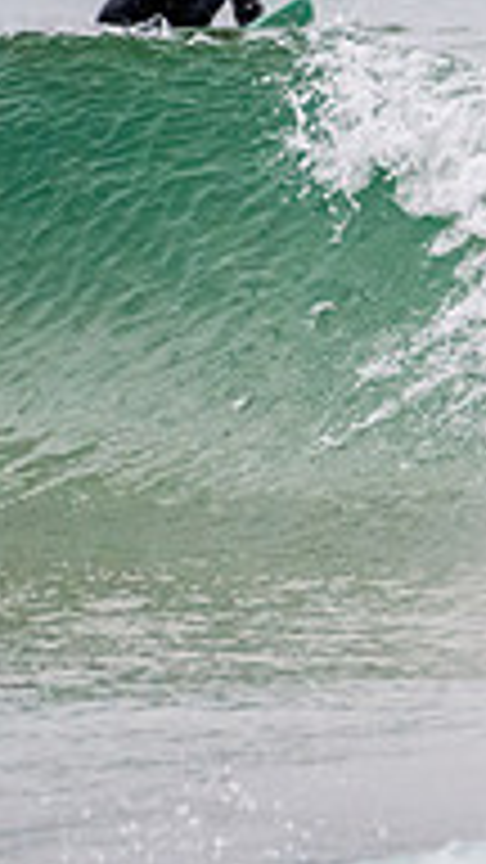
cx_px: 1142
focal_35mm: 1940
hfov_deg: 0.6
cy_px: 232
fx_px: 44445
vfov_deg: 1.1
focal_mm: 500
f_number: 5.6
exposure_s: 1/1000
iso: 1000
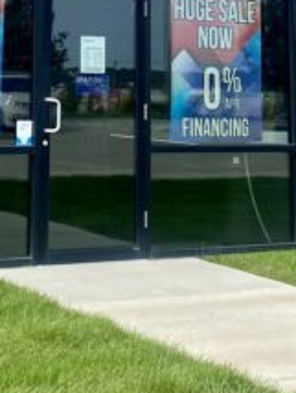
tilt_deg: +12.1
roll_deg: -2.8
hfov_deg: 15.1
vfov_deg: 19.1
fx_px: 1104
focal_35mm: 97
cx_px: 44
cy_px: -79
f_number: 1.8
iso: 32
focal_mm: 4.25
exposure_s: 1/2315
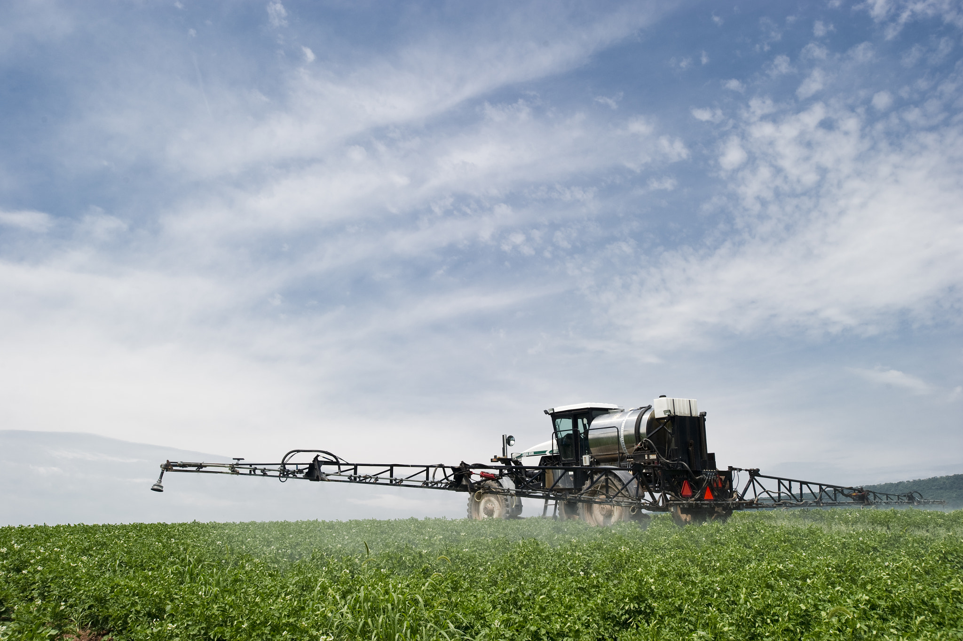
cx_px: 482
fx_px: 855
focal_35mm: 32
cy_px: 320
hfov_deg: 58.7
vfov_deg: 41.1
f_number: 10
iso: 200
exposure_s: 1/400
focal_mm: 32
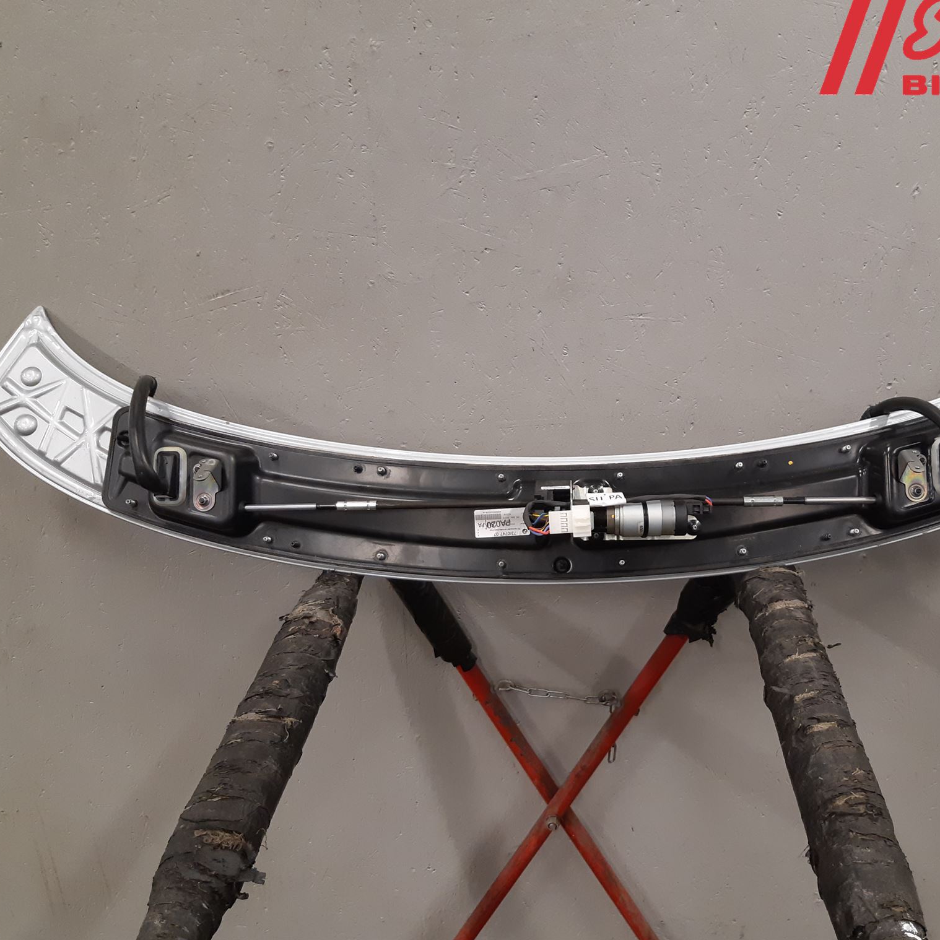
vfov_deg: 52.5
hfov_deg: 52.2
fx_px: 952
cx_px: 565
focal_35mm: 31
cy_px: 466
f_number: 1.7
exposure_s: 1/50
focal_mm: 3.93
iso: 160
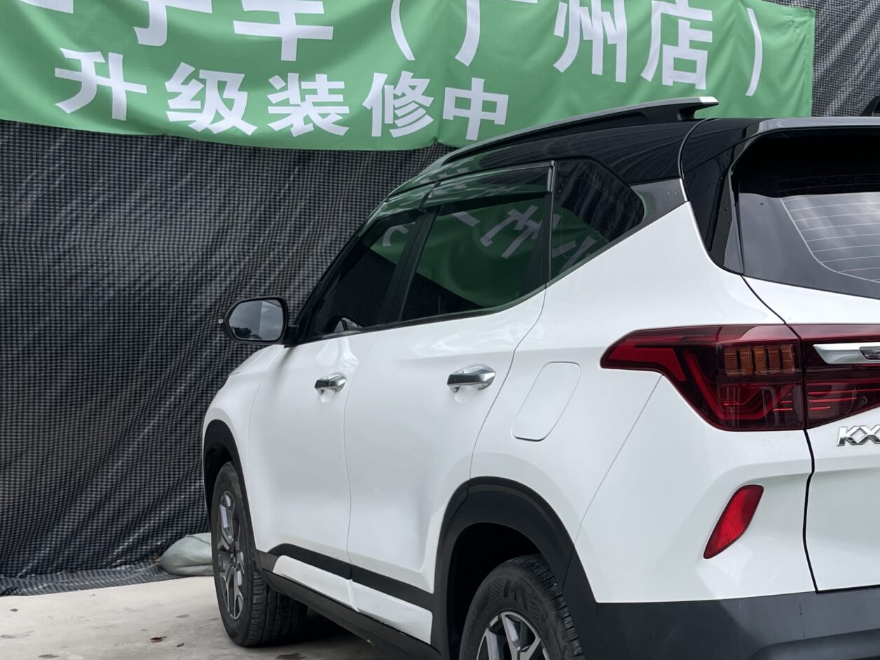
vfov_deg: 27.3
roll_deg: +0.6
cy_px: 444
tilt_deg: -6.0
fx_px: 1347
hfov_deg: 34.5
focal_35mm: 53
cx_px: 762
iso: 32
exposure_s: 1/972
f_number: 1.6
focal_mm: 4.2
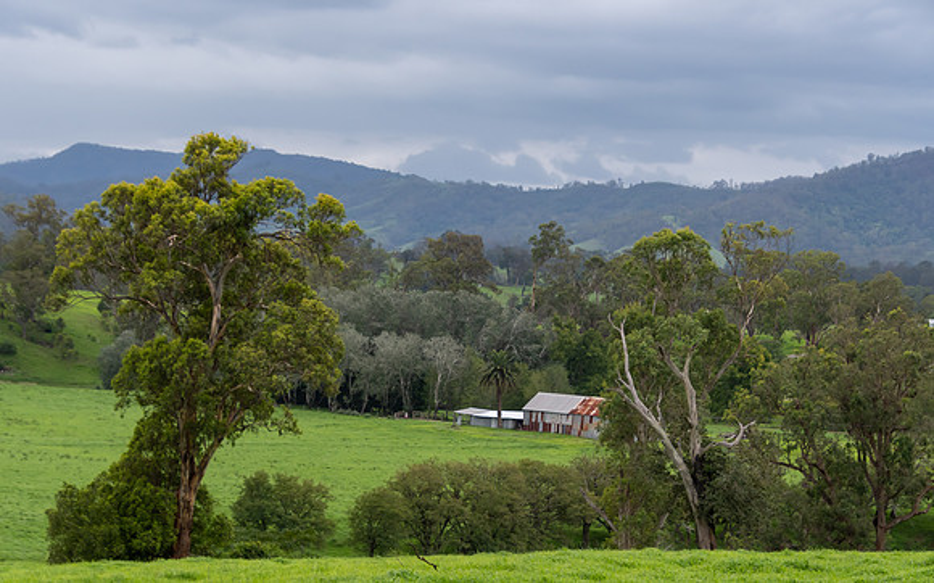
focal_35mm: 117
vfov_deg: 11.2
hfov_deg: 17.9
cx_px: 459
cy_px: 316
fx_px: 2967
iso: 400
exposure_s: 1/2000
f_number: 6.3
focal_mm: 75
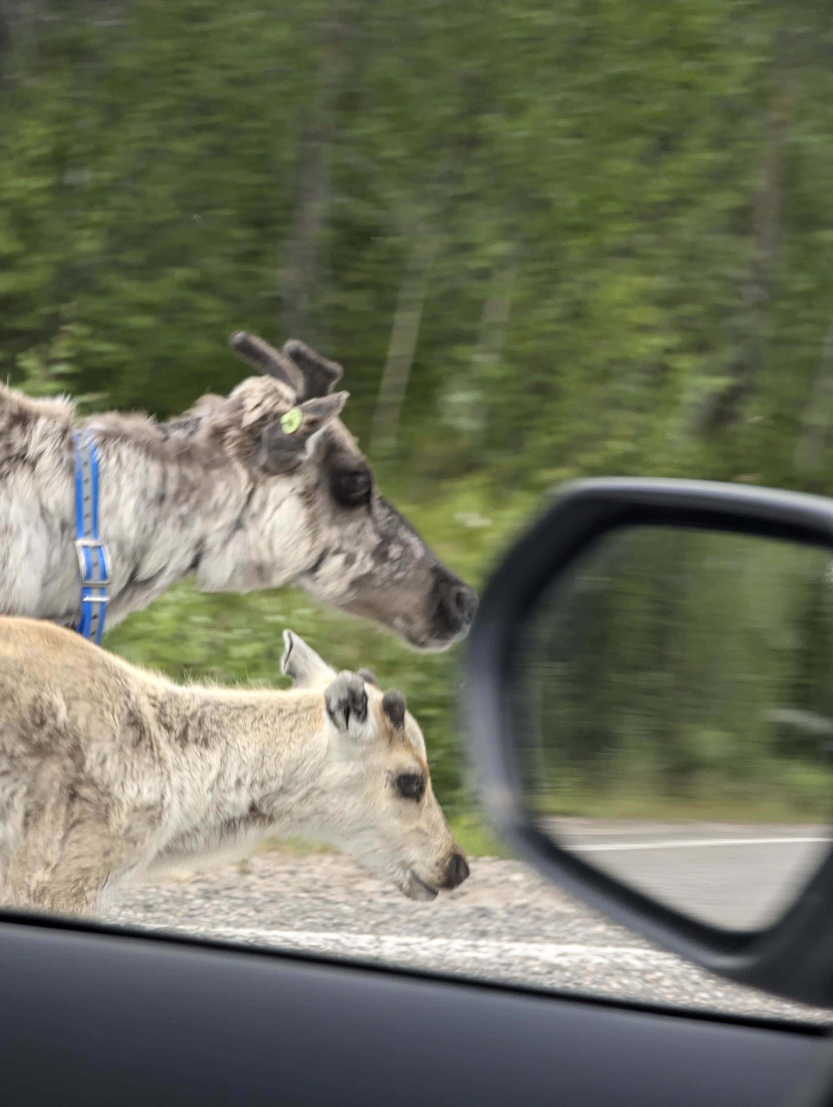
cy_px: 554
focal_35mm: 117
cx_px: 416
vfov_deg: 16.8
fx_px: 3745
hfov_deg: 12.7
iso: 93
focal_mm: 19
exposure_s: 1/199
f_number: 3.5
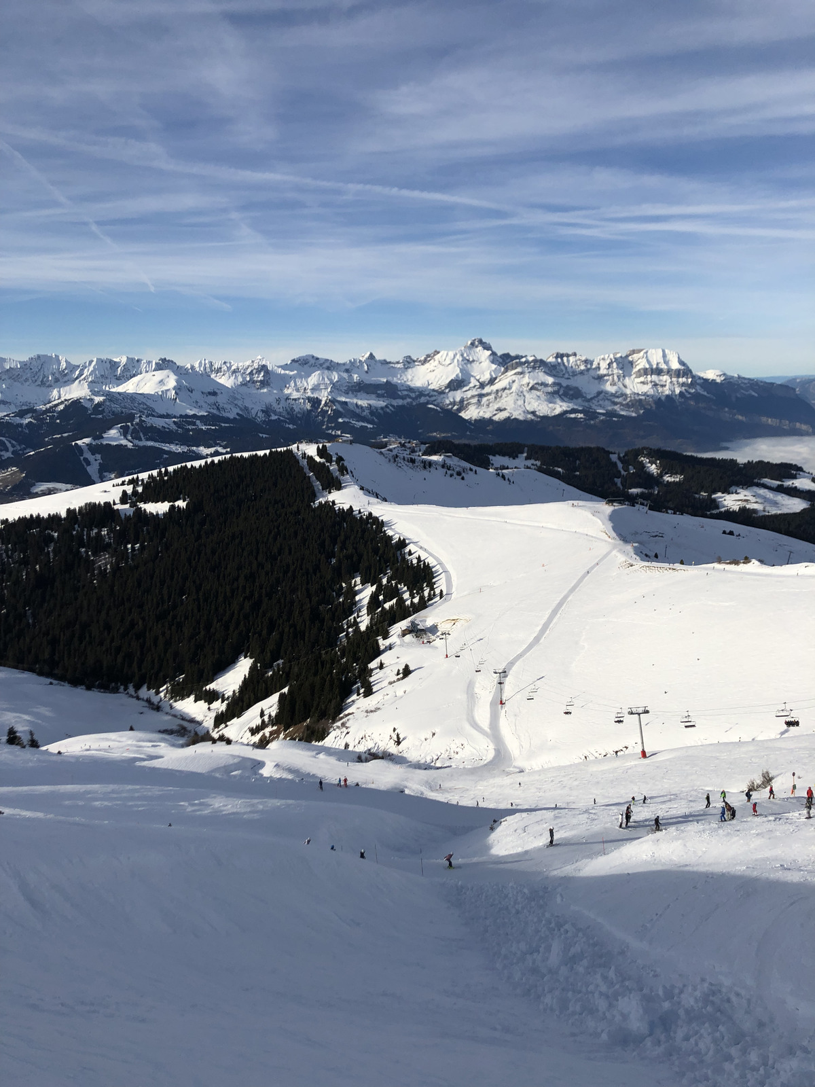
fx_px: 879
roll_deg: +1.9
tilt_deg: -8.1
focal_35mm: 28
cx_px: 408
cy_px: 544
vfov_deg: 63.4
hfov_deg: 49.7
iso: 20
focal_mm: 4
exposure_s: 1/3472
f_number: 1.8
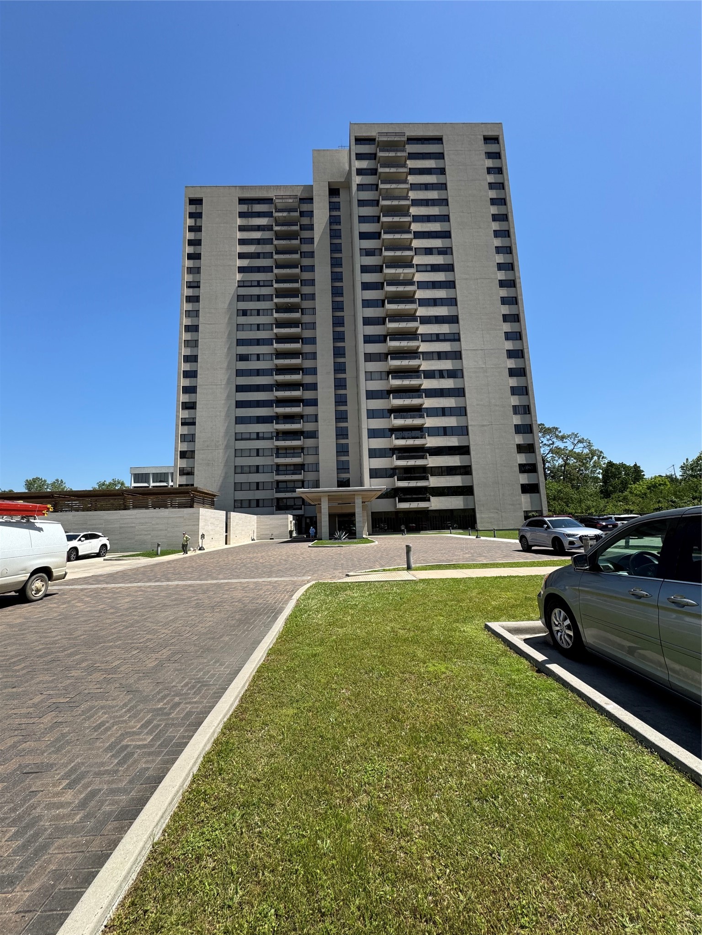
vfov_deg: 102.1
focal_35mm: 14
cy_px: 468
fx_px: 379
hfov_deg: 85.7
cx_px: 351
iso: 50
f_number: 2.2
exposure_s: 1/1323
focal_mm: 2.22
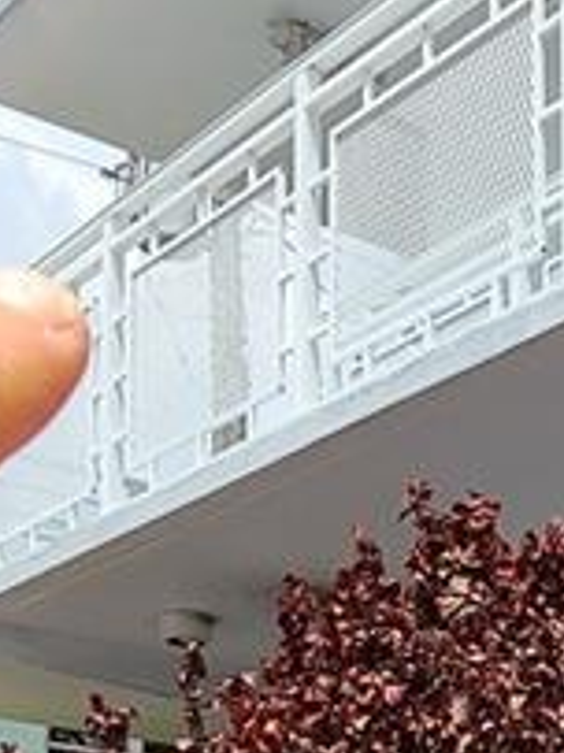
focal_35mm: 77
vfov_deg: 22.5
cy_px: 998
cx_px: 824
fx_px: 1675
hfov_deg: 17.4
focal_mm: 2.2
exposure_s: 1/1533
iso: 50
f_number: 2.2
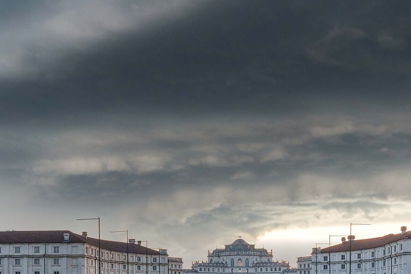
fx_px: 434
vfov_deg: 30.4
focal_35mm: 38
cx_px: 165
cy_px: 319
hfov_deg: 50.4
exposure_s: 1/160
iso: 1250
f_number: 13
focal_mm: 14
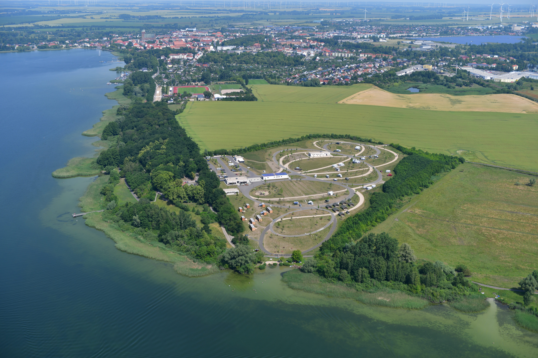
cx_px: 269
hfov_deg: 50.7
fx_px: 568
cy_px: 179
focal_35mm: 38
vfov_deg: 35.1
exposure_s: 1/2000
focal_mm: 38
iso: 100
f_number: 3.5
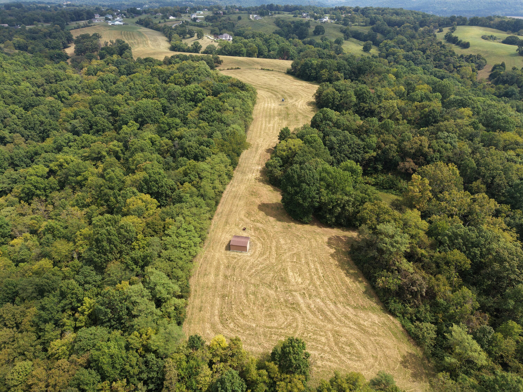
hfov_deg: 71.6
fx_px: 363
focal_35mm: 24
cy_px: 196
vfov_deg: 56.8
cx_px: 262
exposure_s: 1/2000
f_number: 1.8
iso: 100
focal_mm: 8.67
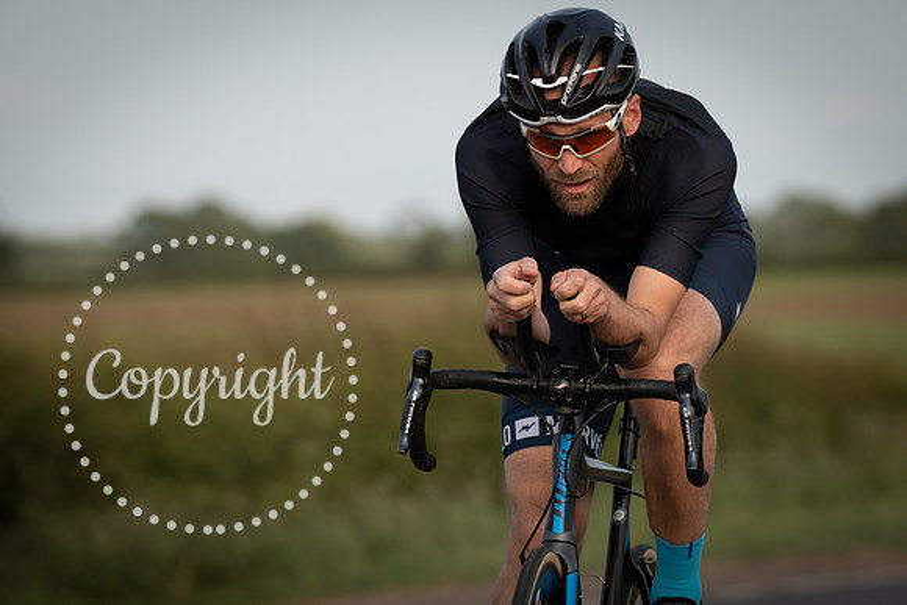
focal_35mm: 381
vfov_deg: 3.6
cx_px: 589
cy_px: 326
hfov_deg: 5.4
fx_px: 9605
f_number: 4
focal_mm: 180
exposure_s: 1/1000
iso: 250
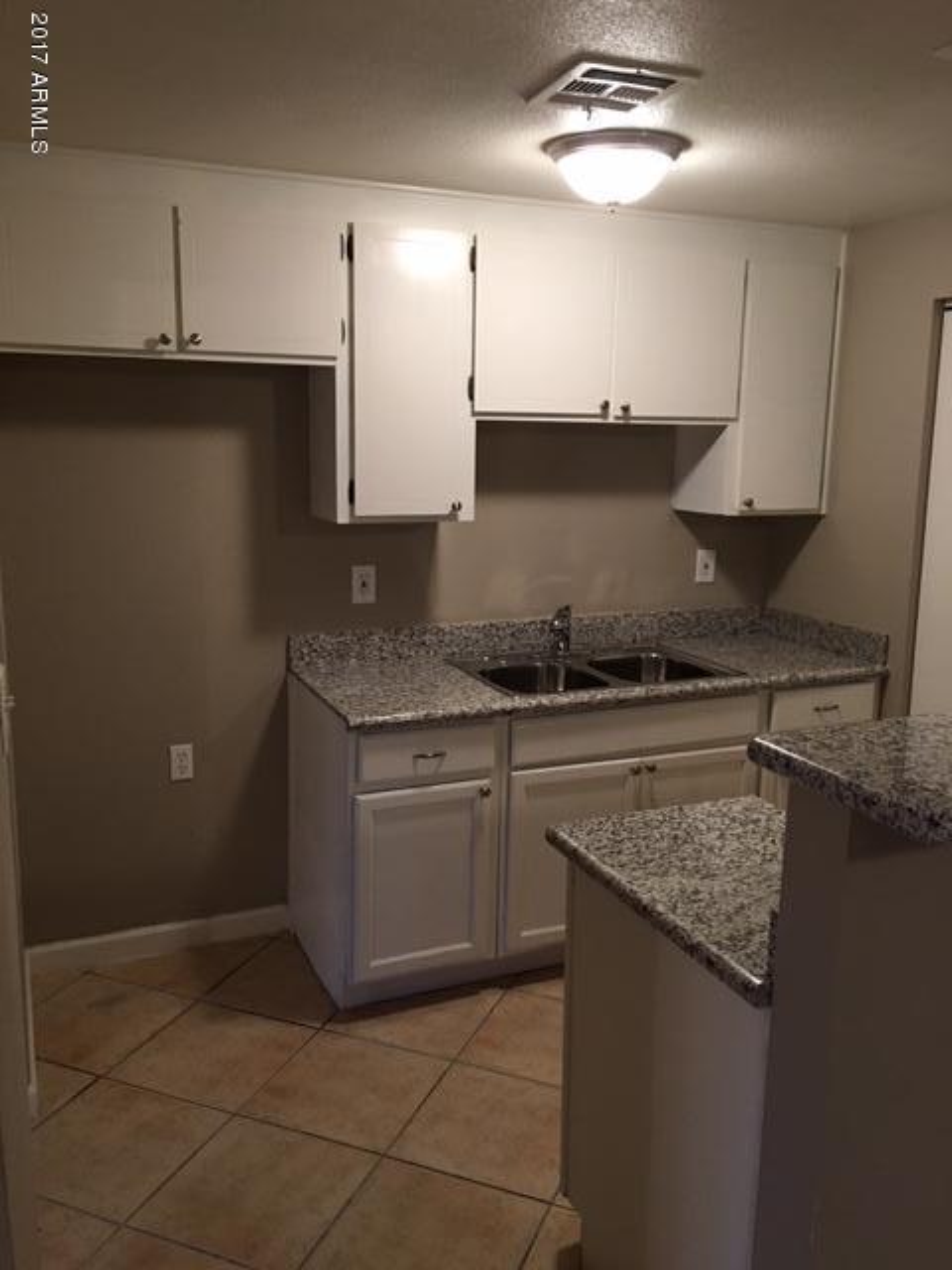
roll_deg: -0.8
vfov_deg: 61.7
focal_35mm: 29
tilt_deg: -8.9
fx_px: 1063
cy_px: 635
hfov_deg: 48.2
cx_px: 476
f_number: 2.2
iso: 50
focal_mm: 4.15
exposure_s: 1/15
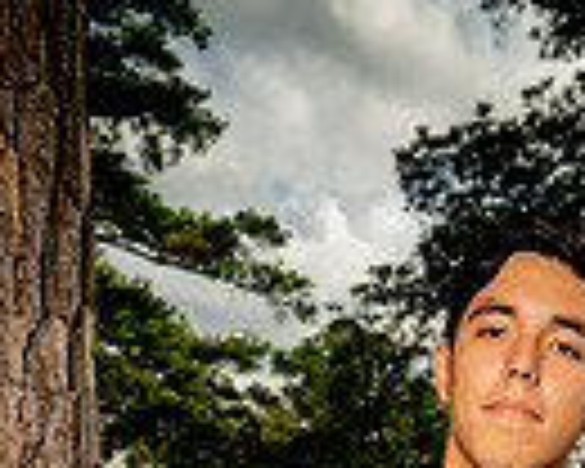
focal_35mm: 81
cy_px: 999
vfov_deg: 14.7
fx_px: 1402
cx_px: 410
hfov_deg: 23.4
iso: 400
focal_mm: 25
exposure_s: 1/250
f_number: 8
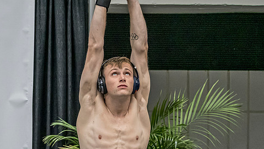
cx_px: 109
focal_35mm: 785
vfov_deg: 1.6
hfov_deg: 2.8
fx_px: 5498
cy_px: 127
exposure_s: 1/1000
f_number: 2.8
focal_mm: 200
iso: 2500
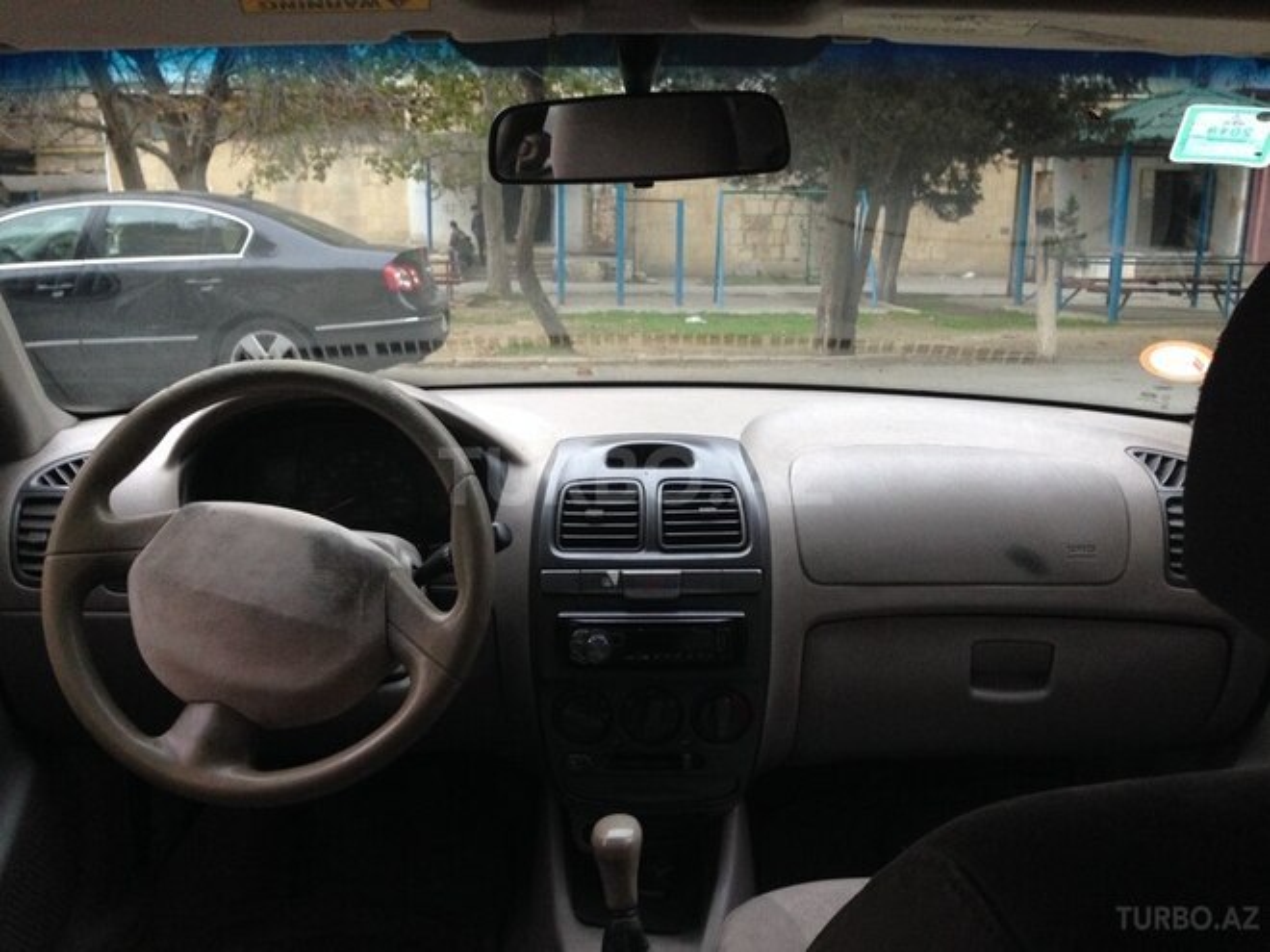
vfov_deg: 42.9
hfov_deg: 55.4
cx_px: 635
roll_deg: -2.7
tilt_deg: -12.5
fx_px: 1211
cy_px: 476
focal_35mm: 33
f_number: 2.4
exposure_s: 1/20
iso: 160
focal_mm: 4.12
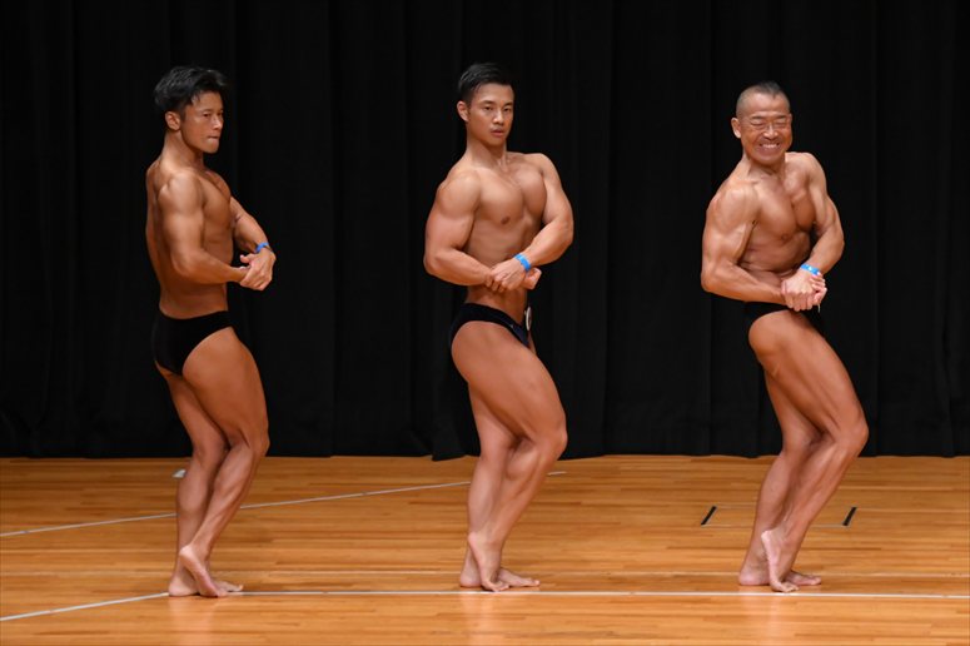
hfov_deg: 7.6
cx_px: 485
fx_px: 7272
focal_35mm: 270
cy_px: 323
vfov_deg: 5.1
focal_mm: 180
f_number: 5.6
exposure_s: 1/400
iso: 3200
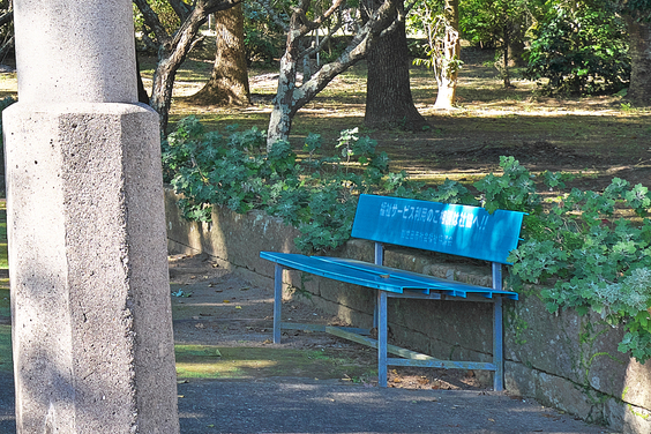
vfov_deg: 11.2
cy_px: -239
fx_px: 2116
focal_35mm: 117
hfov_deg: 15.7
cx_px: -392
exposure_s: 1/50
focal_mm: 33
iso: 100
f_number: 10
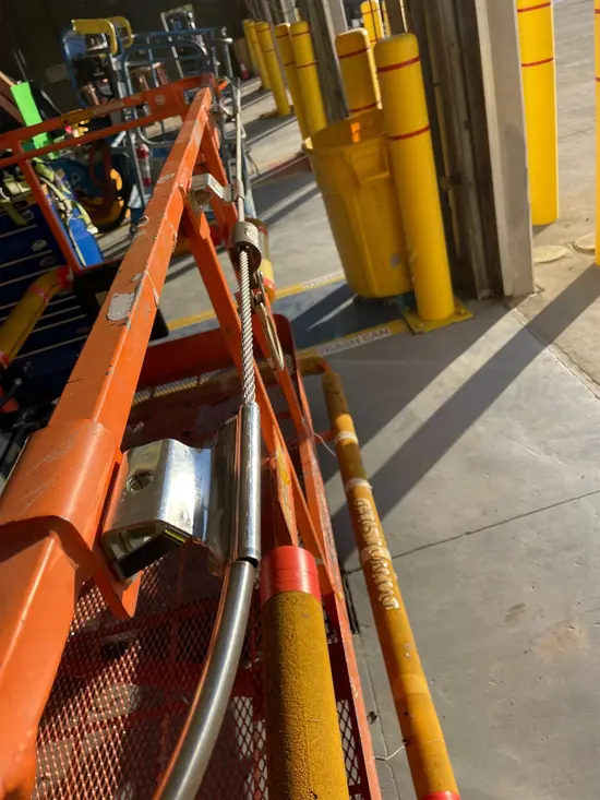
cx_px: 300
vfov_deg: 67.3
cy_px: 400
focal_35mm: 26
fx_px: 601
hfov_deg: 53.1
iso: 50
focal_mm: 4.2
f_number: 1.6
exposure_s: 1/1795
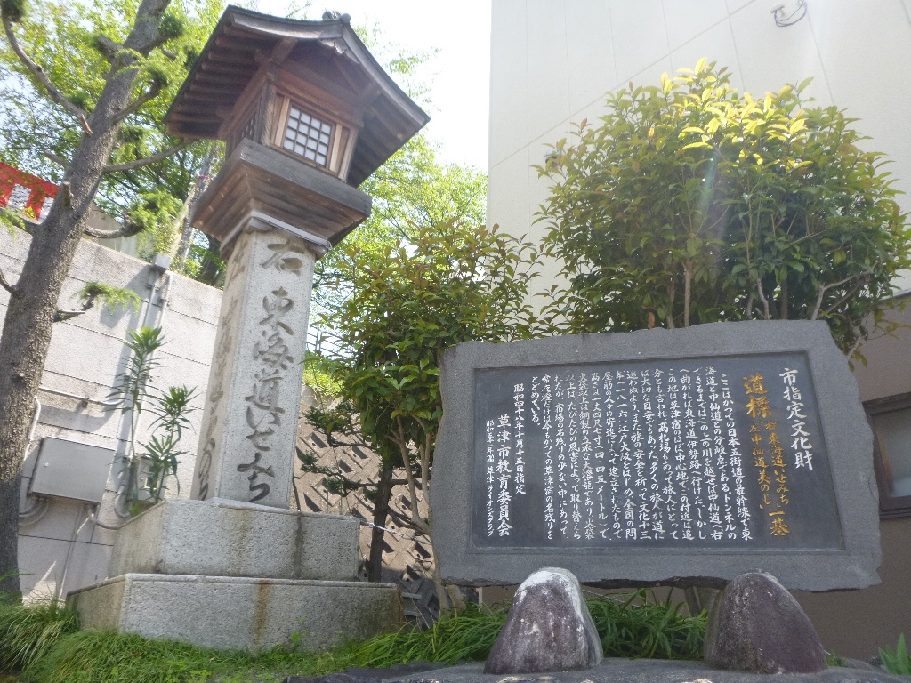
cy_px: 342
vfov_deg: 54.9
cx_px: 456
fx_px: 658
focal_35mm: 25
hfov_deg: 69.4
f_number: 3.9
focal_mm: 4.5
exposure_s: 1/160
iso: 100
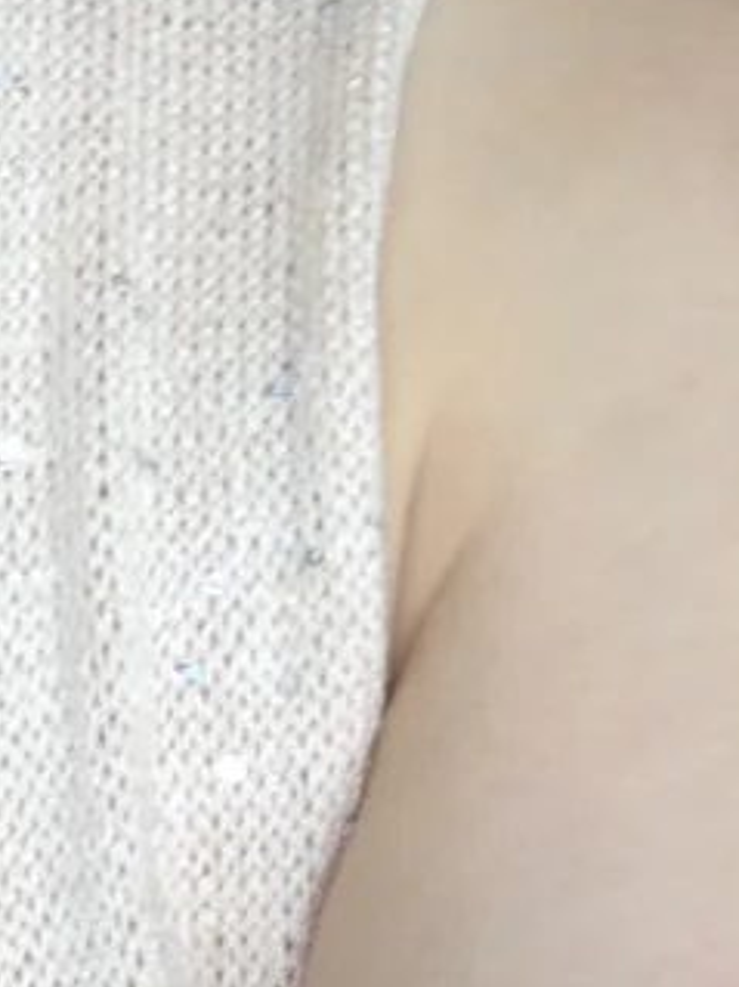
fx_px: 3731
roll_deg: +1.9
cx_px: -878
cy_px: -786
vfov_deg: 13.5
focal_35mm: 131
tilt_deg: +1.0
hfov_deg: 10.2
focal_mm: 4.15
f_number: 2.2
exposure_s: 1/105
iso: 32
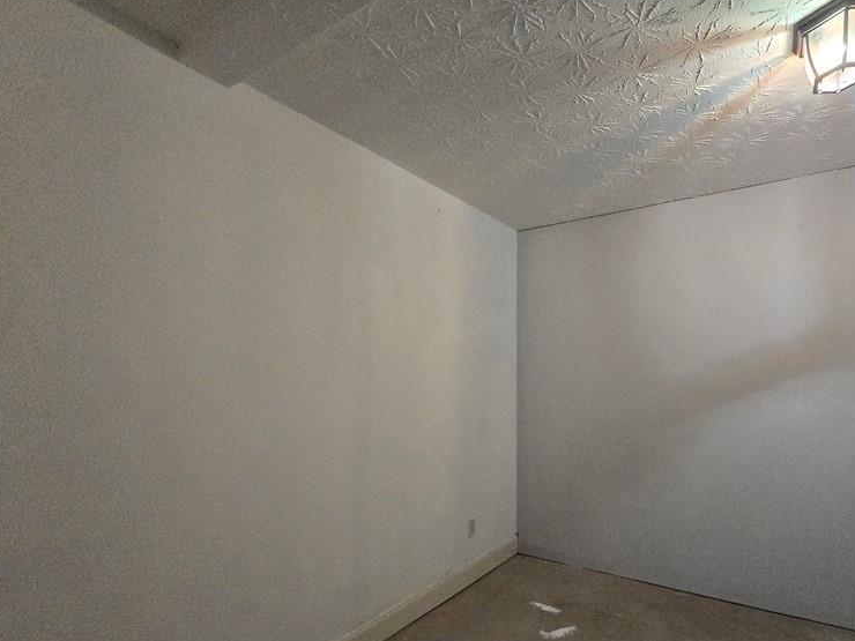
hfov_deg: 87.1
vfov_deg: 70.2
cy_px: 409
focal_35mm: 18
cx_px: 491
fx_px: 445
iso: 800
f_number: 2.2
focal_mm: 1.7
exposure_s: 1/60
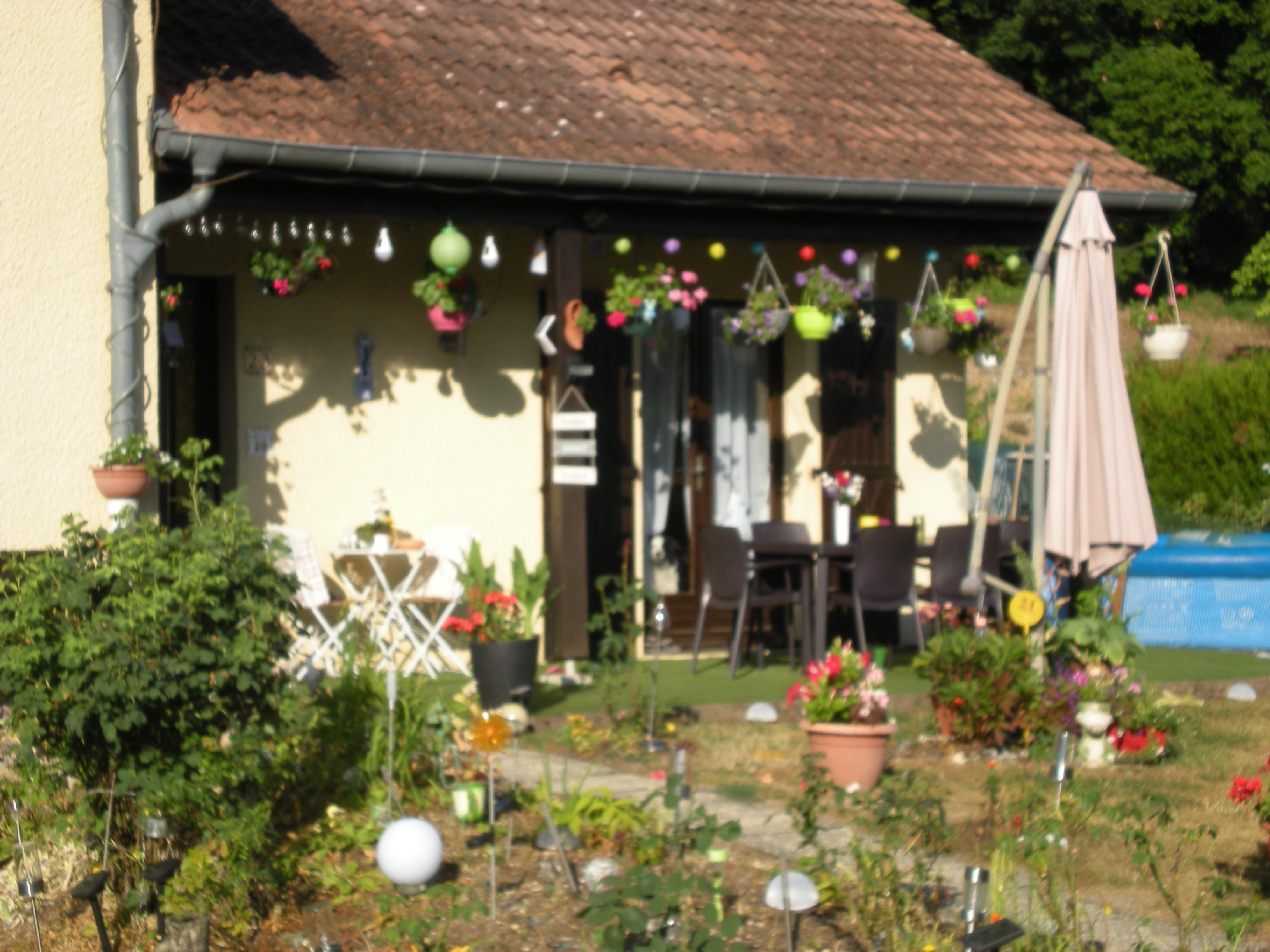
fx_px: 2715
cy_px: 476
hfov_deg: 26.3
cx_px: 635
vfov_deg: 19.9
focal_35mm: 74
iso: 64
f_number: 6.5
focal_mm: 12.3
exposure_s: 1/216
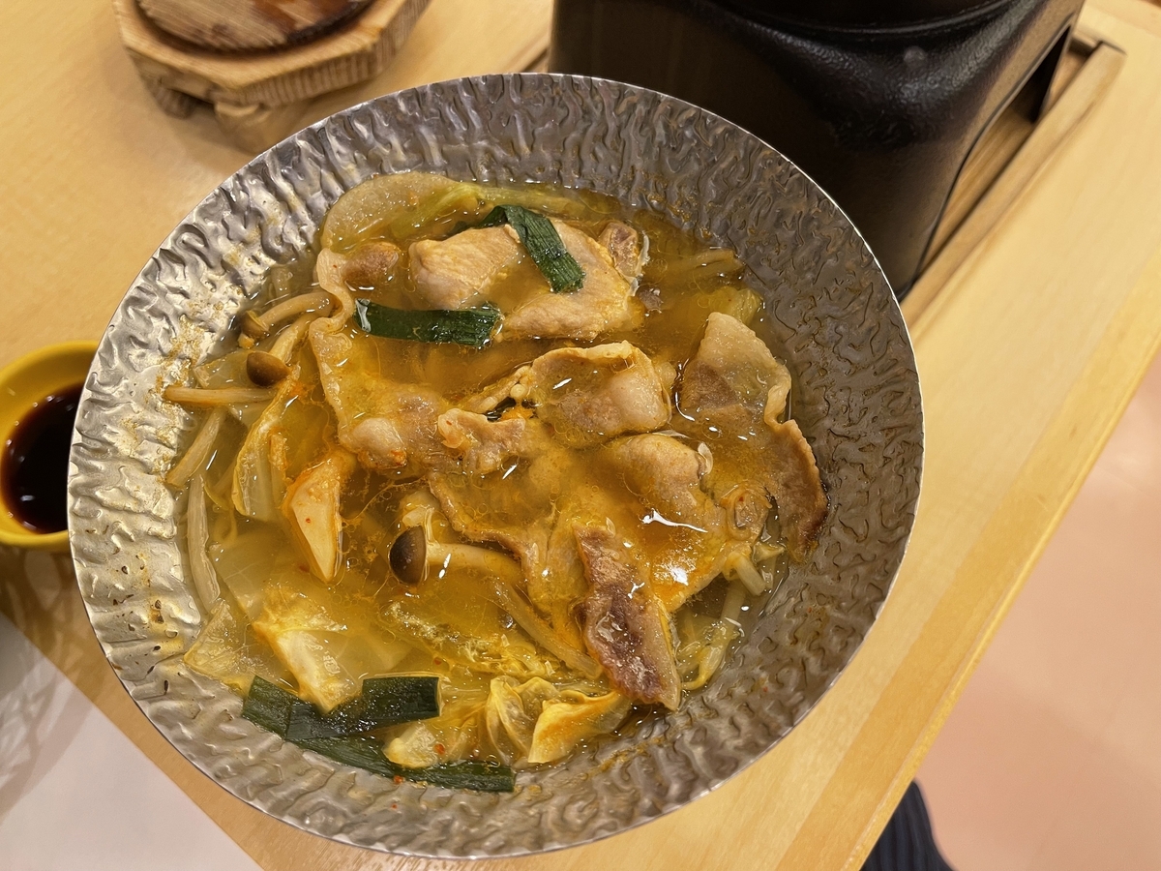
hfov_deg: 67.3
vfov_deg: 53.1
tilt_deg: -66.1
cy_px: 436
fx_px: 872
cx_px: 580
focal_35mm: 26
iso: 125
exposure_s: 1/60
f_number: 1.6
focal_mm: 5.1
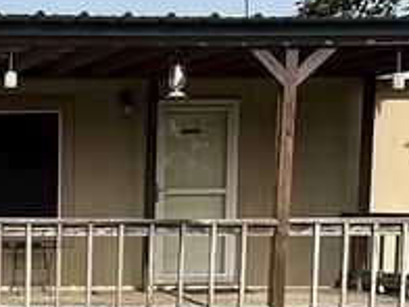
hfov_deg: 23.5
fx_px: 863
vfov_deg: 19.8
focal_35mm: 73
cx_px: -125
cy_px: 269
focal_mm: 2.22
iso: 50
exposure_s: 1/2976
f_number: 2.2
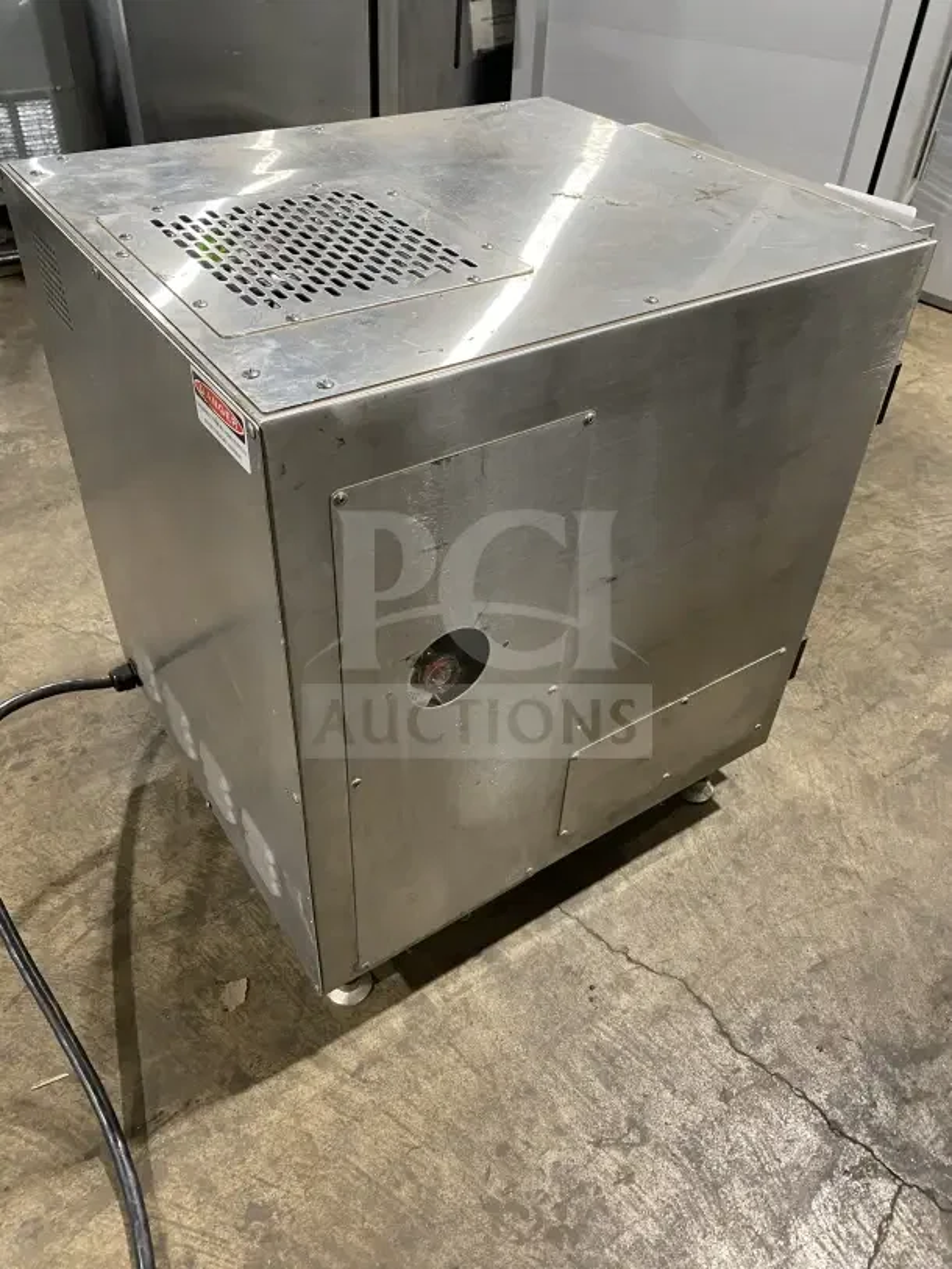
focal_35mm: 26
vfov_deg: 67.3
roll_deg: -4.4
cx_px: 476
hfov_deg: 53.1
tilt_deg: -40.4
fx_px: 953
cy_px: 634
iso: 320
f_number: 1.8
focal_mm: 4.25
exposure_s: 1/60
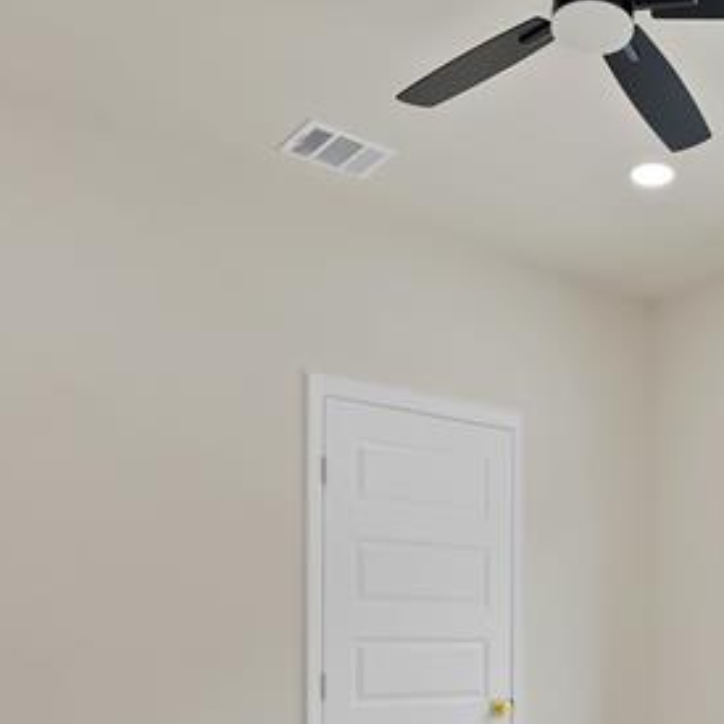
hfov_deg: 41.9
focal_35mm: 38
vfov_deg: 40.7
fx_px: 899
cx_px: 579
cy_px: 642
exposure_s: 1/10
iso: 640
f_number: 9
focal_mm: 12
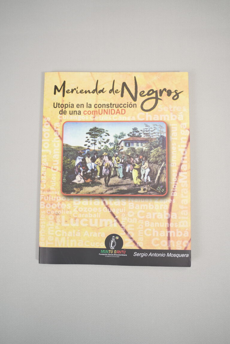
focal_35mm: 29
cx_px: 115
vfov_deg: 63.7
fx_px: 278
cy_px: 172
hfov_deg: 45.0
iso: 160
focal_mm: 29
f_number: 2.8
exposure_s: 1/200
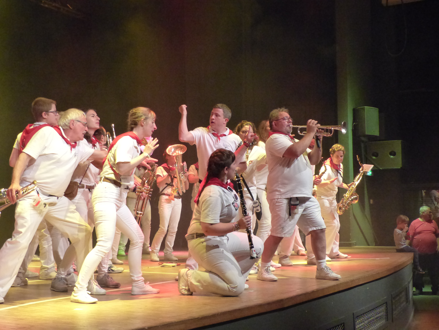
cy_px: 165
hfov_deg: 38.2
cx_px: 220
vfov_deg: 29.1
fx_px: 634
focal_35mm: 50
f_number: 2.8
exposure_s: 1/200
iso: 1250
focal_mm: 9.1
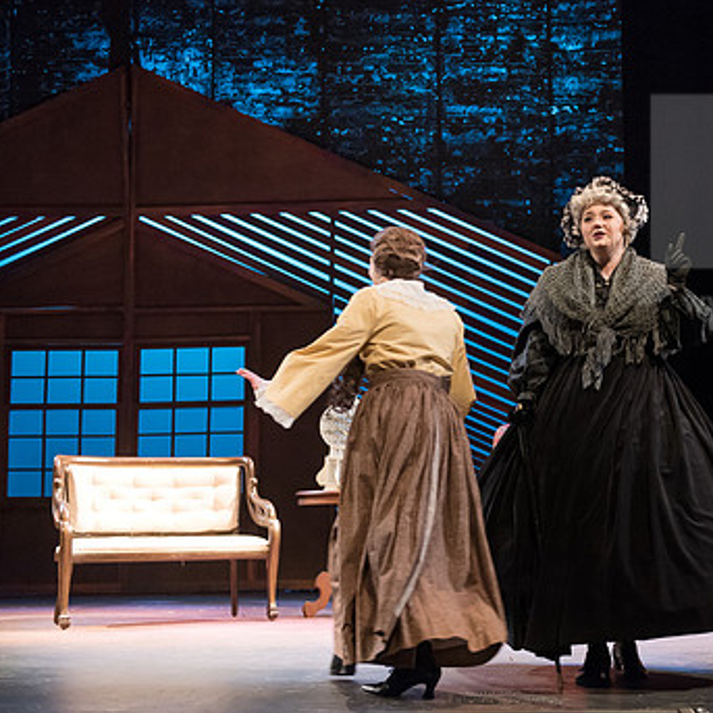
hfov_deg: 24.5
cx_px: 588
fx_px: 1608
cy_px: 346
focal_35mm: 69
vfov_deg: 25.0
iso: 3200
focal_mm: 48
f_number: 3.2
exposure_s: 1/160
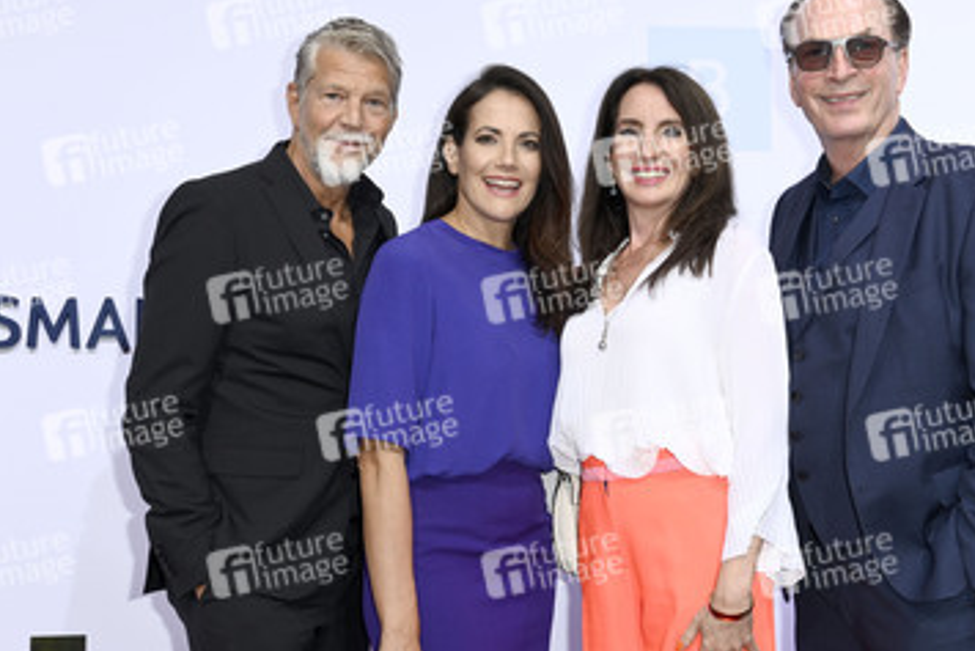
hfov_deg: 30.4
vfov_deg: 20.6
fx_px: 1788
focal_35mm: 66
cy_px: 360
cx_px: 589
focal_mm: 52
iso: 400
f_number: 6.3
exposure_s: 1/250
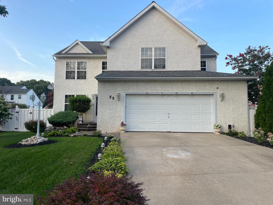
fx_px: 205
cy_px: 102
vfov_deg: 53.1
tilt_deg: +5.0
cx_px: 136
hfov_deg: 67.3
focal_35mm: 26
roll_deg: -0.4
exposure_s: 1/399
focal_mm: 4.2
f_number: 1.6
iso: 32
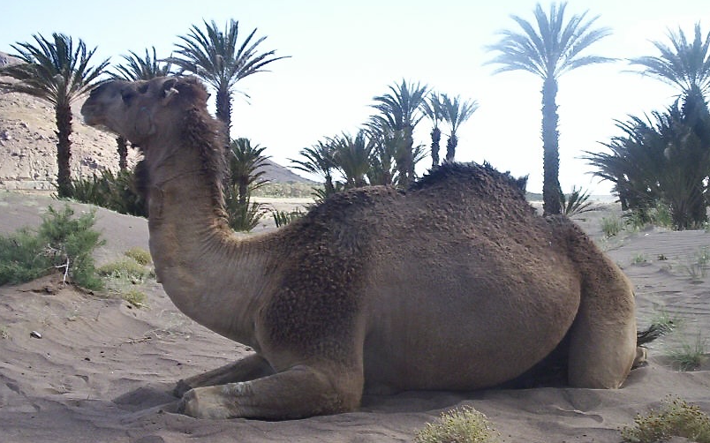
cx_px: 355
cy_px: 236
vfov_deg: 31.2
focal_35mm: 41
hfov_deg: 48.2
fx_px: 793
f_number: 4.5
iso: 100
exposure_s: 1/296
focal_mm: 4.99
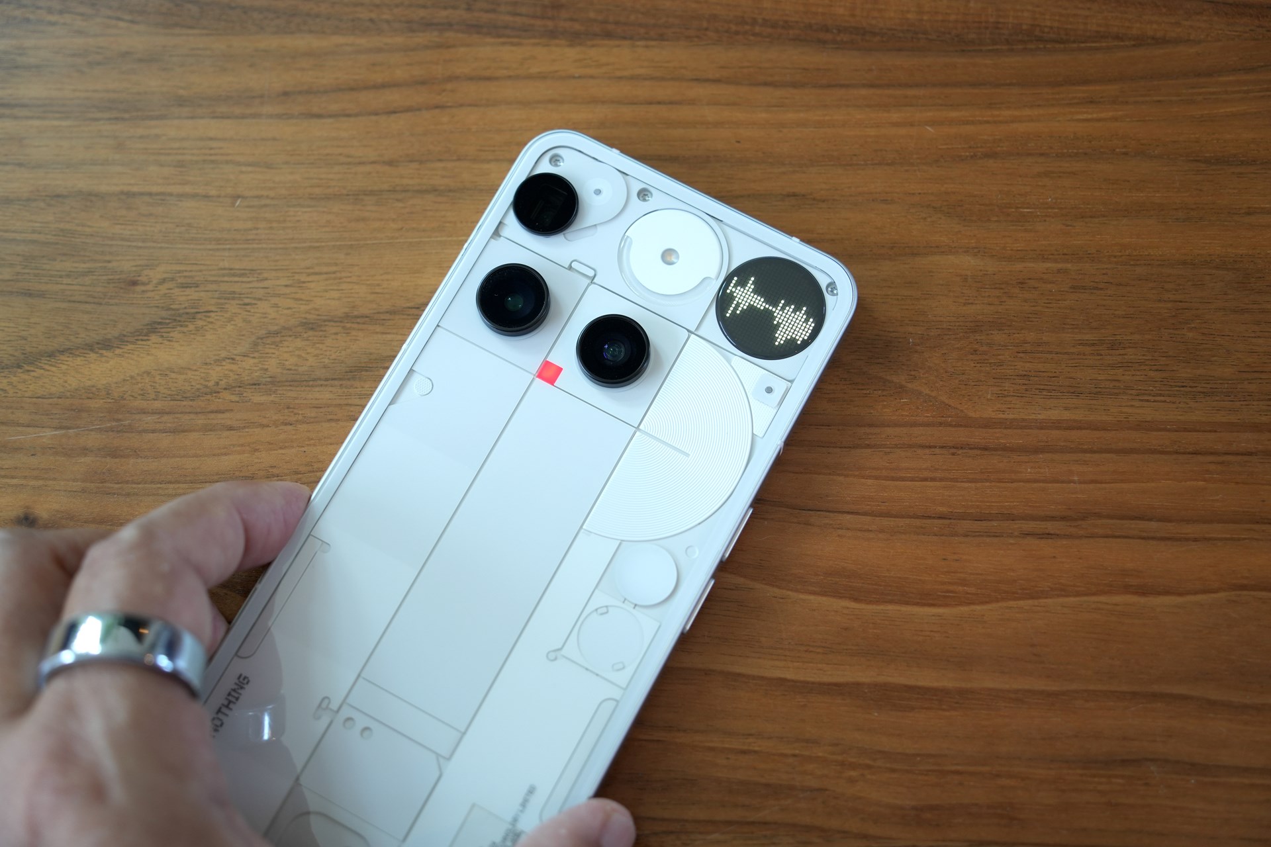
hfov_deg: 39.6
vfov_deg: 27.0
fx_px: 1765
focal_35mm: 50
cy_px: 424
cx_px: 636
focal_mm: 50
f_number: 4
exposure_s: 1/60
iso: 400
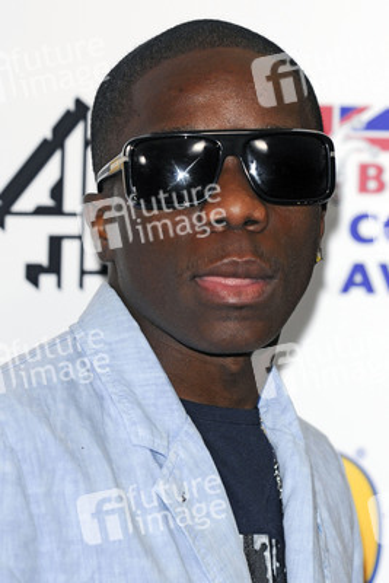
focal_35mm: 180
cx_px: 194
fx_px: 2915
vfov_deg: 11.4
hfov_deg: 7.6
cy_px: 292
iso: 320
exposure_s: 1/200
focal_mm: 120
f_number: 4.5
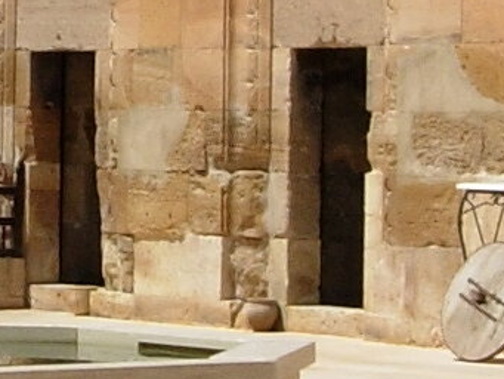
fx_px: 3685
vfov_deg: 5.9
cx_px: -127
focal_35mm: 253
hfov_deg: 7.7
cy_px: -44
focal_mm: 7.8
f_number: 4.8
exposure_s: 1/1117
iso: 79
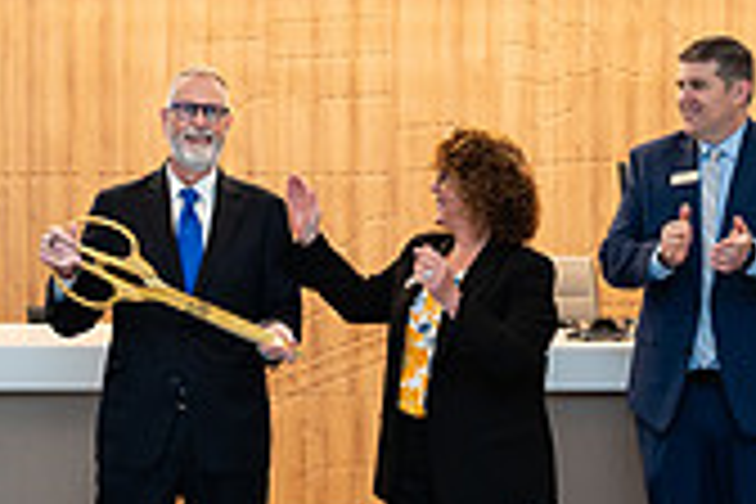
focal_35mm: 87
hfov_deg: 23.4
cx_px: 436
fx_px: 1827
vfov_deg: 15.7
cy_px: 315
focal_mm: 25
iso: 500
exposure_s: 1/200
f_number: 3.5
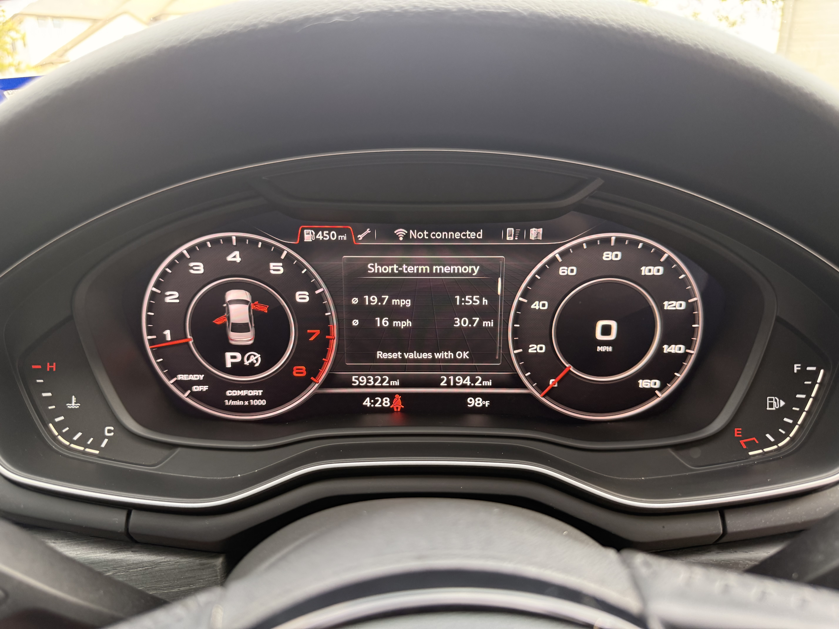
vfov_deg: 56.8
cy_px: 314
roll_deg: -0.3
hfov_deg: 71.6
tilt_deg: -19.0
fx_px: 582
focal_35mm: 24
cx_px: 420
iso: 200
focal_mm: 6.76
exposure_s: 1/121
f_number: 1.78
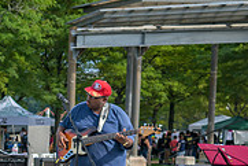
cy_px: 197
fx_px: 1013
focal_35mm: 147
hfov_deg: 13.5
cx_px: -56
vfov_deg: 9.2
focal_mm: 46
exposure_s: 1/200
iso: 64
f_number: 4
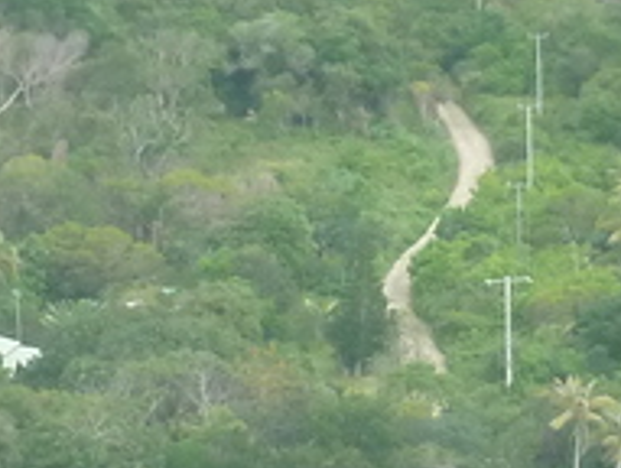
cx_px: 686
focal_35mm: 370
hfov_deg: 5.3
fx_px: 6650
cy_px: 816
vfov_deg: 4.0
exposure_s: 1/320
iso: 200
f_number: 3.9
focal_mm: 9.7
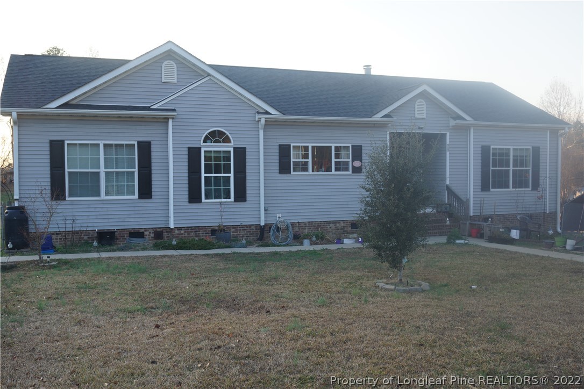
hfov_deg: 53.1
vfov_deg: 36.9
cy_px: 194
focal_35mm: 36
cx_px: 292
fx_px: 584
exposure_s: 1/100
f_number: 5
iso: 100
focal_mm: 24
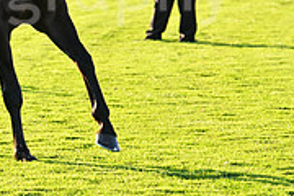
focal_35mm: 516
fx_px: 4214
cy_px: -92
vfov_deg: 2.7
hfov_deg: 4.0
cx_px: 24
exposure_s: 1/800
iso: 1000
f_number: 5.6
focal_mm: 160
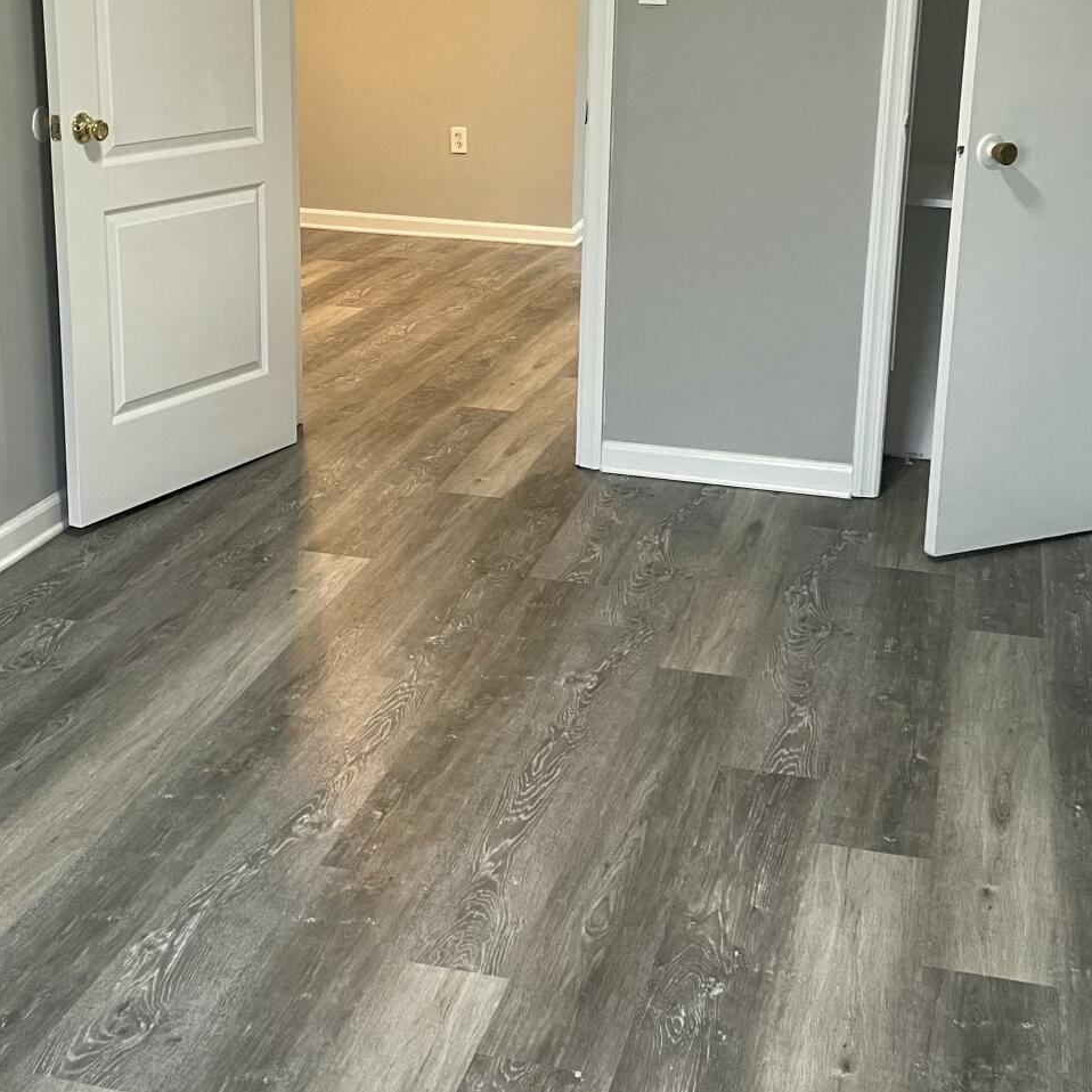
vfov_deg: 35.0
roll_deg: -1.6
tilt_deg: -13.8
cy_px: 352
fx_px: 1713
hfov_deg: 35.4
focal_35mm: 48
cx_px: 524
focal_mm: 4.2
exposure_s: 1/60
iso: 200
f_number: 1.6
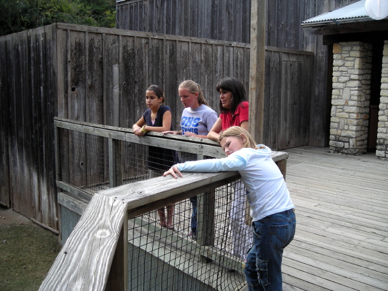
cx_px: 194
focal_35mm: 38
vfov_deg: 37.7
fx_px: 426
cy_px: 146
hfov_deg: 49.0
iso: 50
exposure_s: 1/198
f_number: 3.2
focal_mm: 6.3
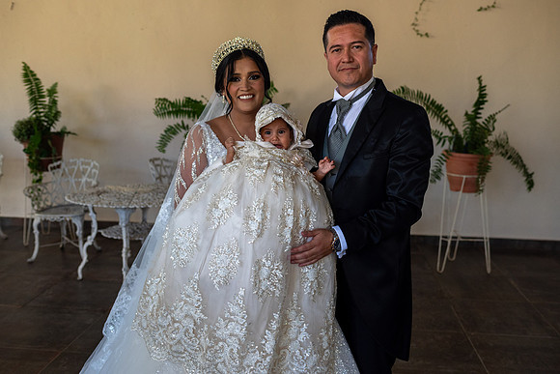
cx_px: 280
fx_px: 545
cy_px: 187
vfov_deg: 37.9
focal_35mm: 35
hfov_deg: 54.4
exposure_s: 1/800
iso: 1600
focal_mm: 35
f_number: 3.5
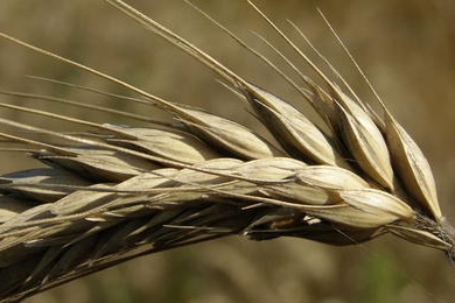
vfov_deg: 4.8
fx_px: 3627
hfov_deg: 7.2
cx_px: 154
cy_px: 93
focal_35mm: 287
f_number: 5.8
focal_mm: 16.8
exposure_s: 1/408
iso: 50
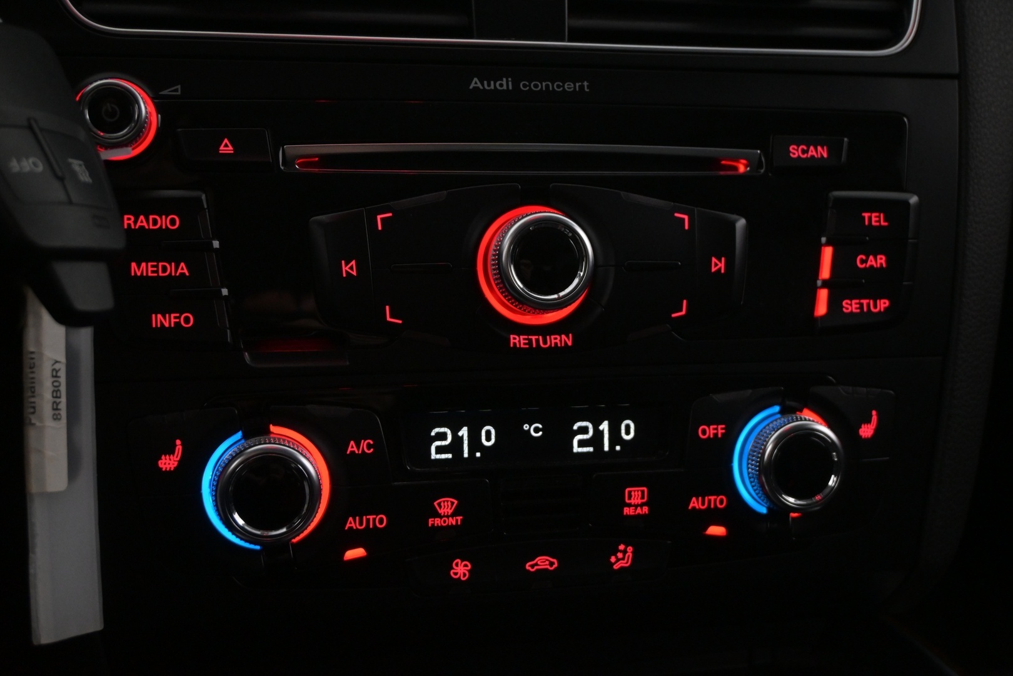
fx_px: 1182
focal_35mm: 42
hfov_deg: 46.4
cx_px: 506
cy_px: 338
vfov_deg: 31.9
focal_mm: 28
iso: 2500
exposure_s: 1/60
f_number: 4.5
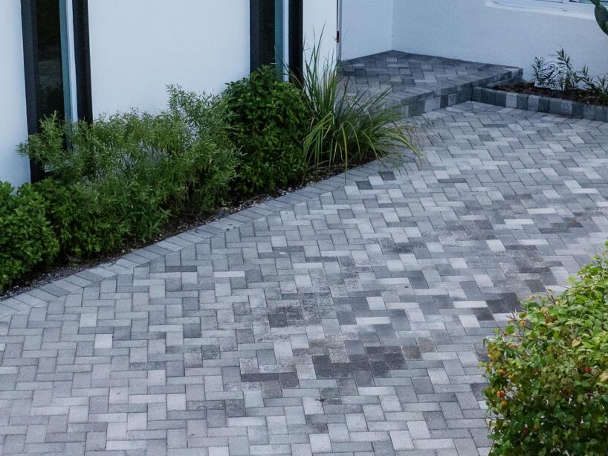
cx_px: 241
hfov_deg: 22.2
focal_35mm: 88
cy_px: 195
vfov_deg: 16.8
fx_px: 1545
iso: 420
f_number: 2.8
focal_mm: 12.29
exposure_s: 1/240
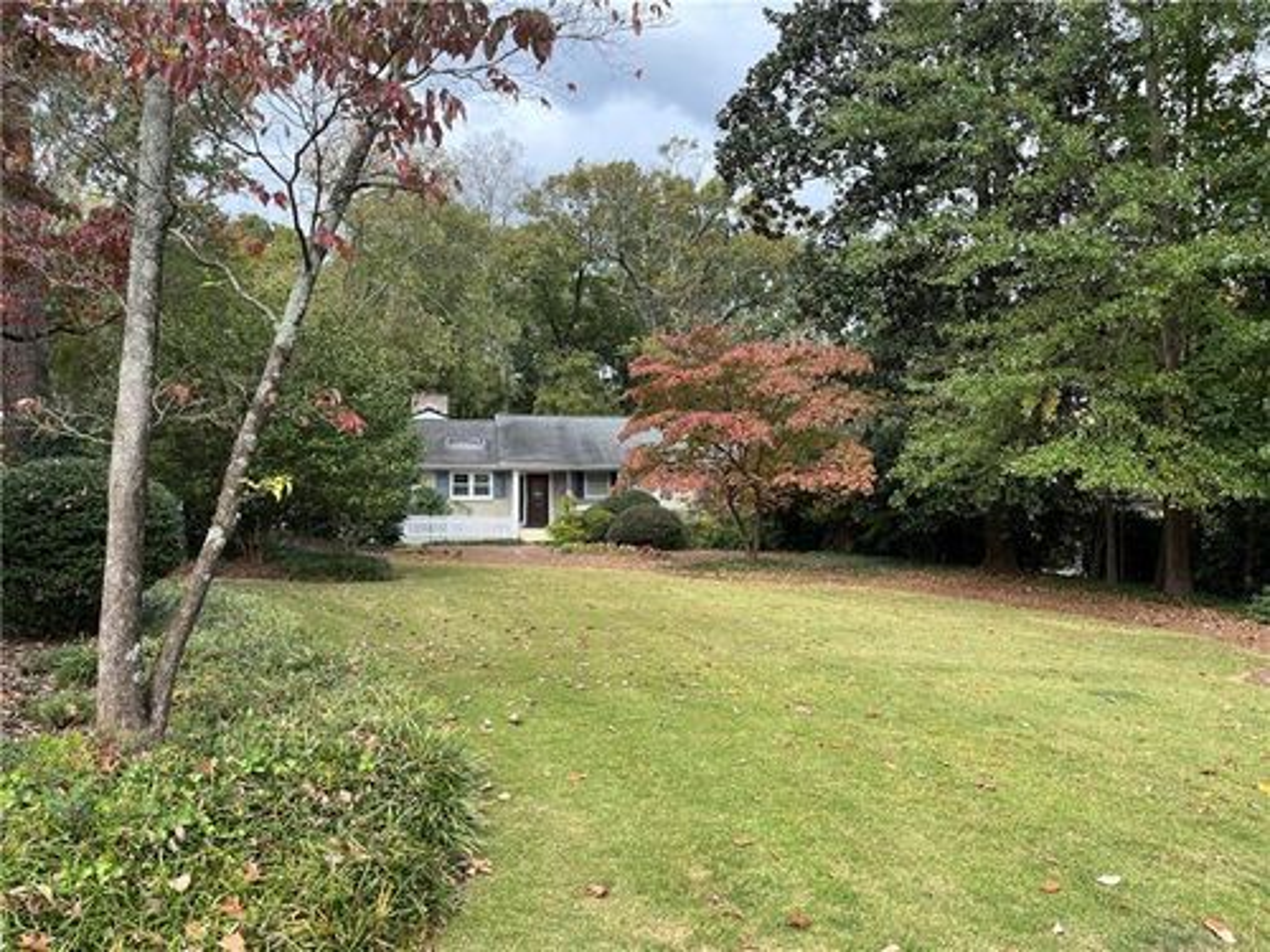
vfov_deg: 53.1
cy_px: 476
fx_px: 954
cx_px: 635
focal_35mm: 26
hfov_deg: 67.3
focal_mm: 5.1
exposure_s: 1/1018
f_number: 1.6
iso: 50
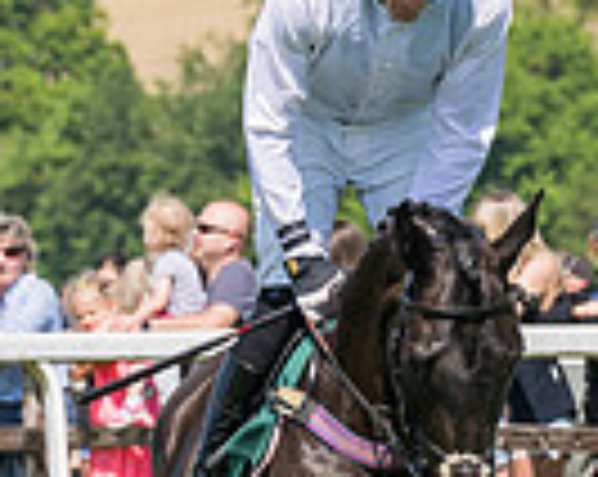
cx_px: 168
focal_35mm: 823
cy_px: 414
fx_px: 14545
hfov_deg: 2.4
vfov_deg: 1.9
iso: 200
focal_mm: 115
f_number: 5
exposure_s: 1/1600
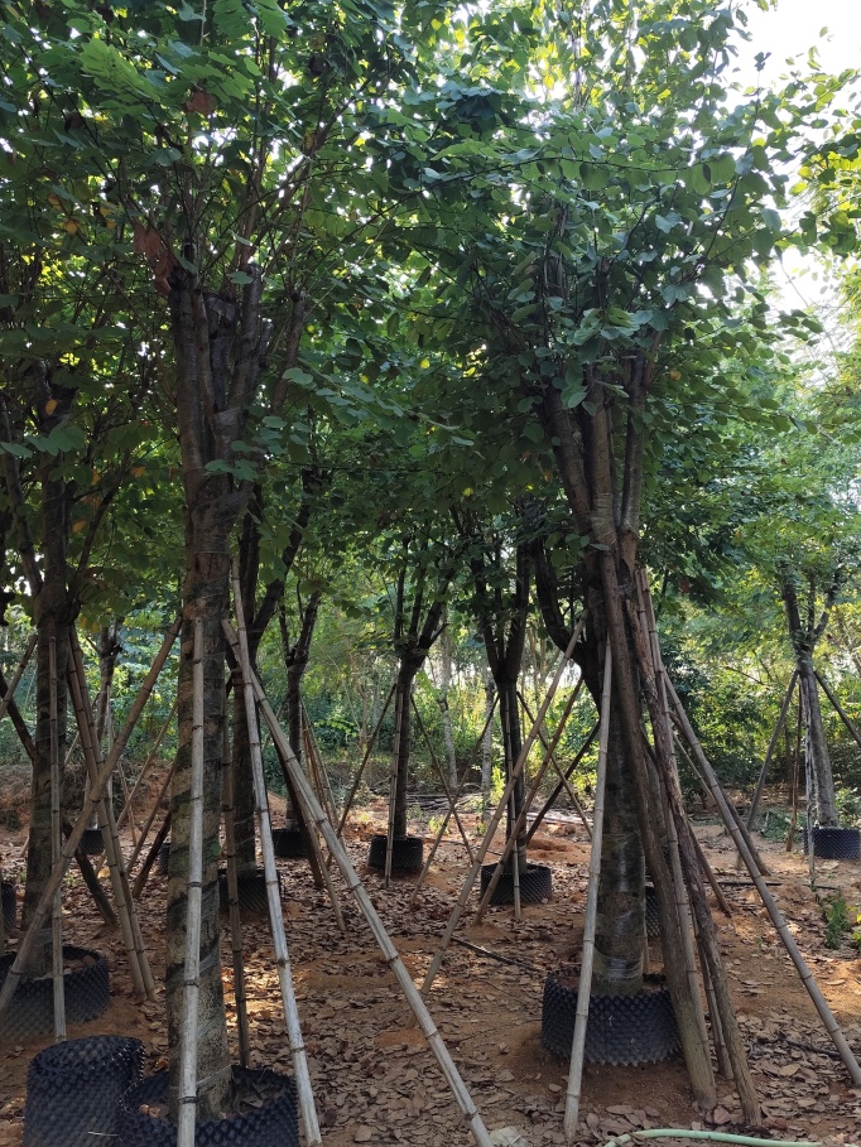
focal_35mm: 27
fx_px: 895
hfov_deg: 51.4
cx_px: 422
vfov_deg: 65.3
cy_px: 576
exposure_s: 1/177
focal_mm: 6.19
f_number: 1.65
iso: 50
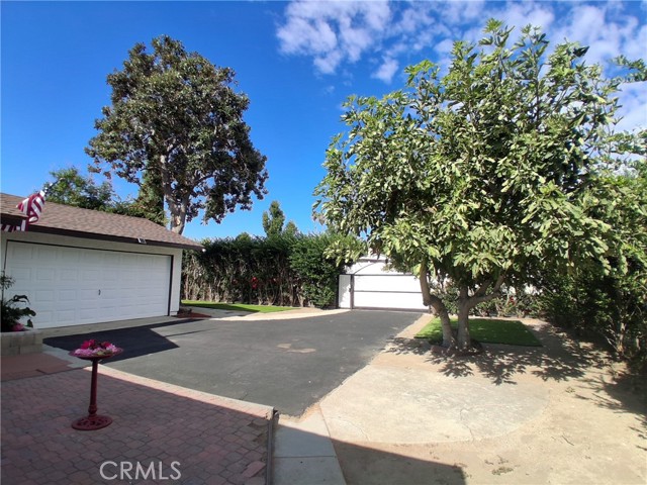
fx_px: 318
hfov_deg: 91.0
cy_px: 242
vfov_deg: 74.7
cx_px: 324
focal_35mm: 17
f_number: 2.2
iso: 50
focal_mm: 1.4
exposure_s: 1/1202
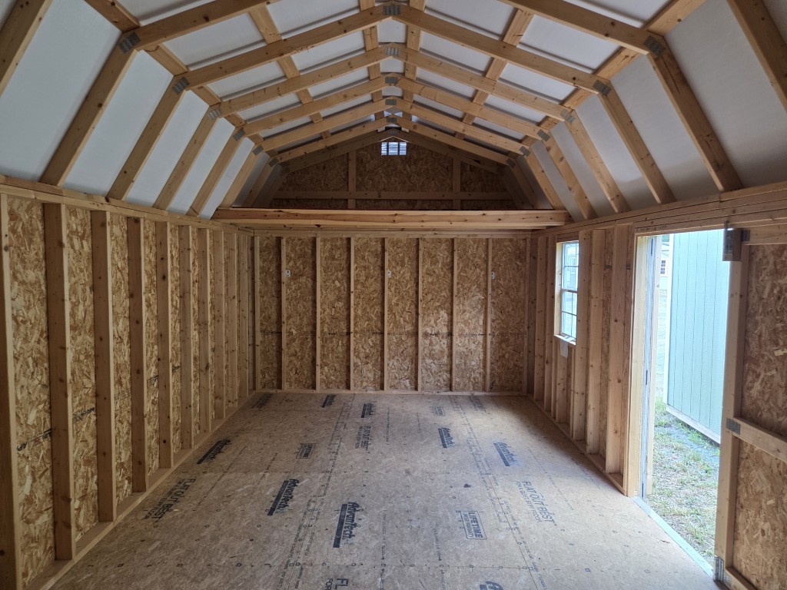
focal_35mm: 23
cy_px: 295
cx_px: 394
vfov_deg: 58.9
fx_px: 523
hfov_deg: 73.9
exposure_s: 1/180
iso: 200
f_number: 1.8
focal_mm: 5.4
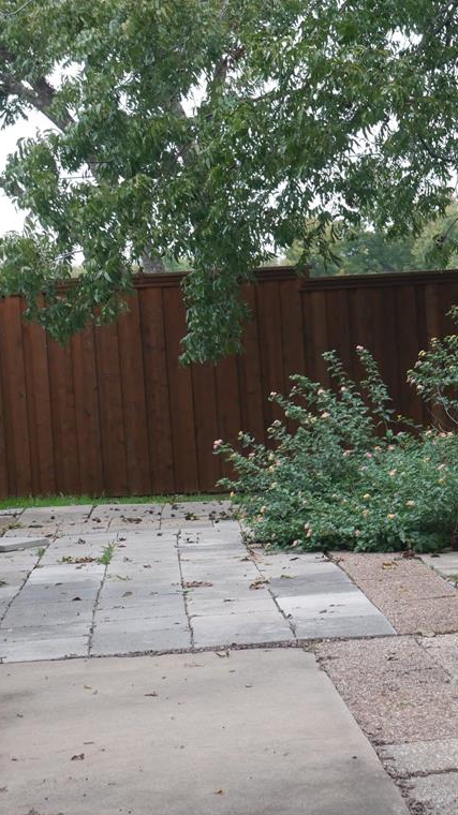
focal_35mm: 91
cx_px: 418
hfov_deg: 13.2
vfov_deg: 23.4
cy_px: 411
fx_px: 1966
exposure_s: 1/80
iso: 800
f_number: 5.4
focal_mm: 31
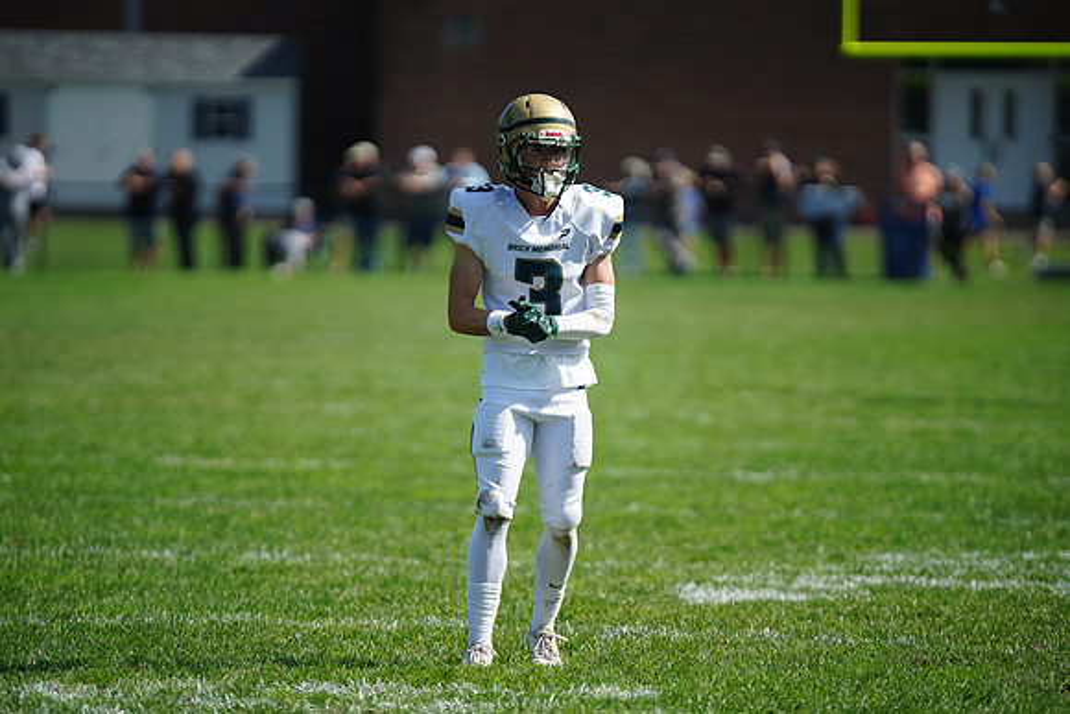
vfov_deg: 4.6
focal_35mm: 300
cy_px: 357
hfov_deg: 6.9
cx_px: 535
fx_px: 8918
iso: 400
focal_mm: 300
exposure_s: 1/5000
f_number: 2.8
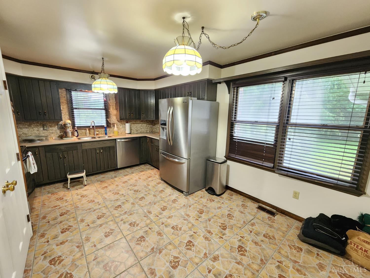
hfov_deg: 106.2
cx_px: 185
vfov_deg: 89.9
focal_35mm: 13
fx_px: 139
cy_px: 139
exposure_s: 1/30
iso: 500
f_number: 2.2
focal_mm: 2.2
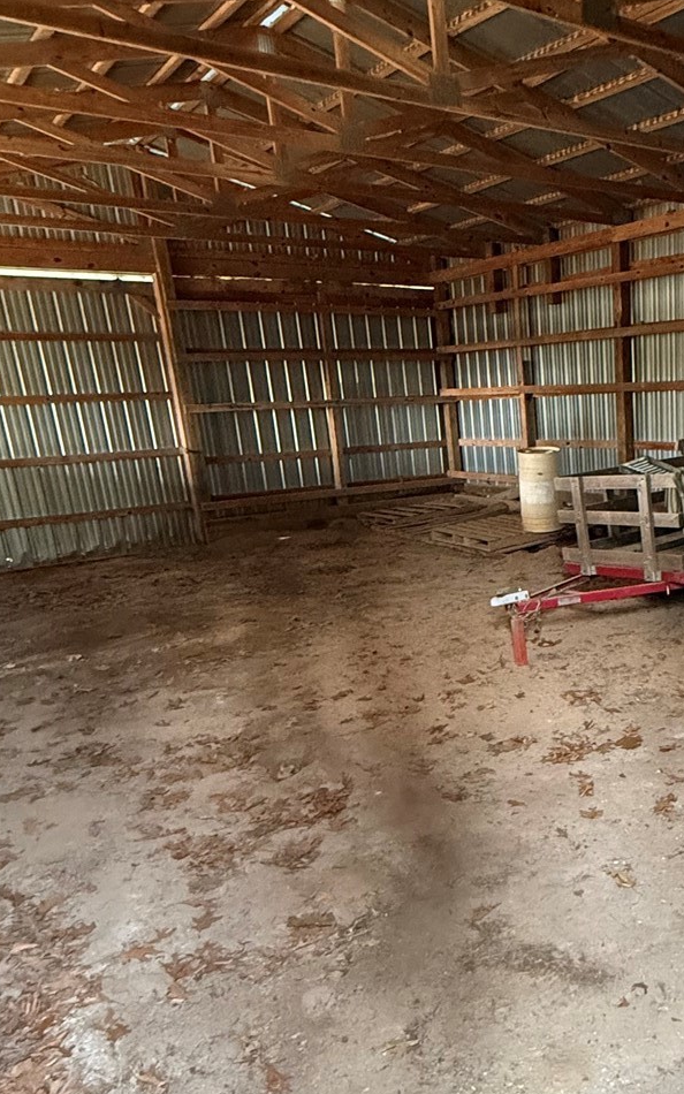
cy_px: 659
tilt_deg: -16.5
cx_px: 598
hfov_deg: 39.3
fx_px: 895
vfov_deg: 62.3
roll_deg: +2.2
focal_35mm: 30
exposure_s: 1/60
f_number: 2.2
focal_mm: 2.22
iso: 800
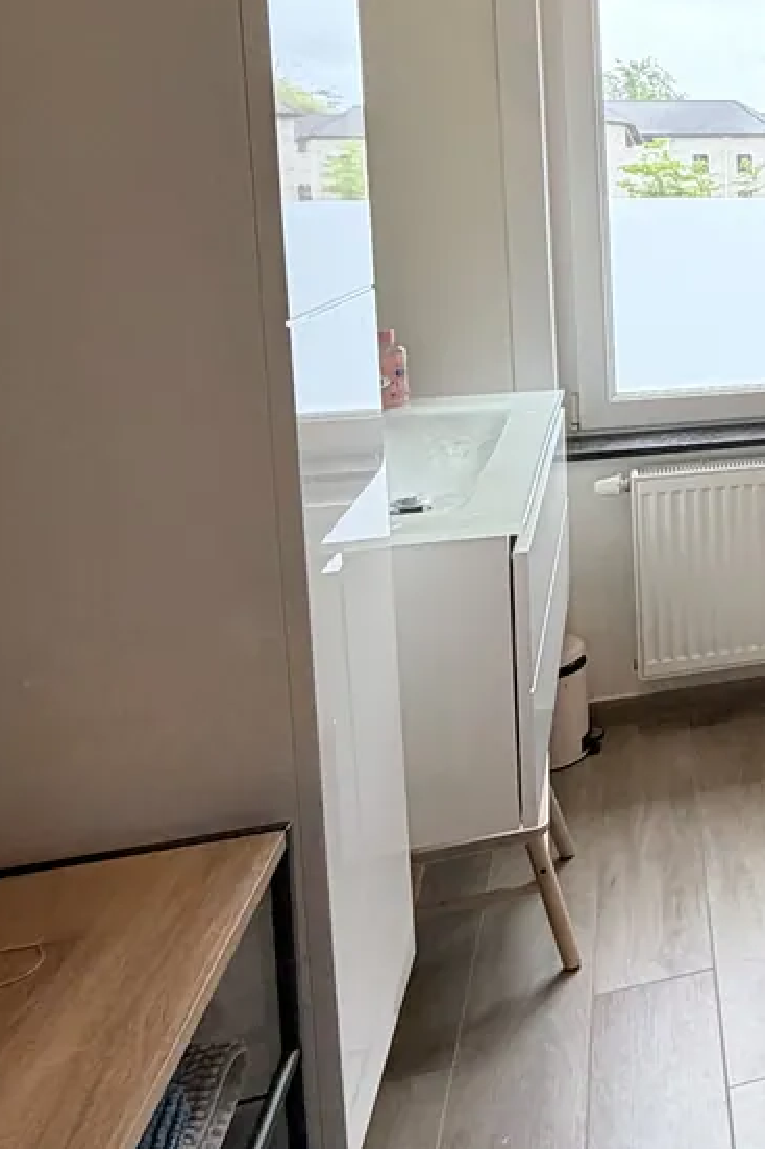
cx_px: 1080
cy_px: 284
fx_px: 1180
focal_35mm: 37
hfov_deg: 27.5
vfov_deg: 49.8
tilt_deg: -4.7
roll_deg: +0.3
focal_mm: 2.22
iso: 200
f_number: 2.2
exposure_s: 1/121
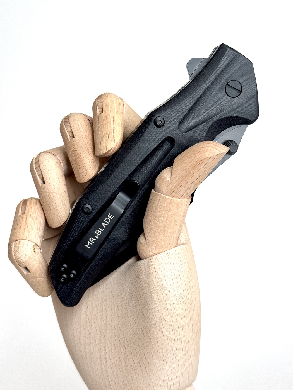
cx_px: 146
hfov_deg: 30.3
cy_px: 195
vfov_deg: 39.7
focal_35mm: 48
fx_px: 542
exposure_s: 1/349
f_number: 1.78
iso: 64
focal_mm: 6.76
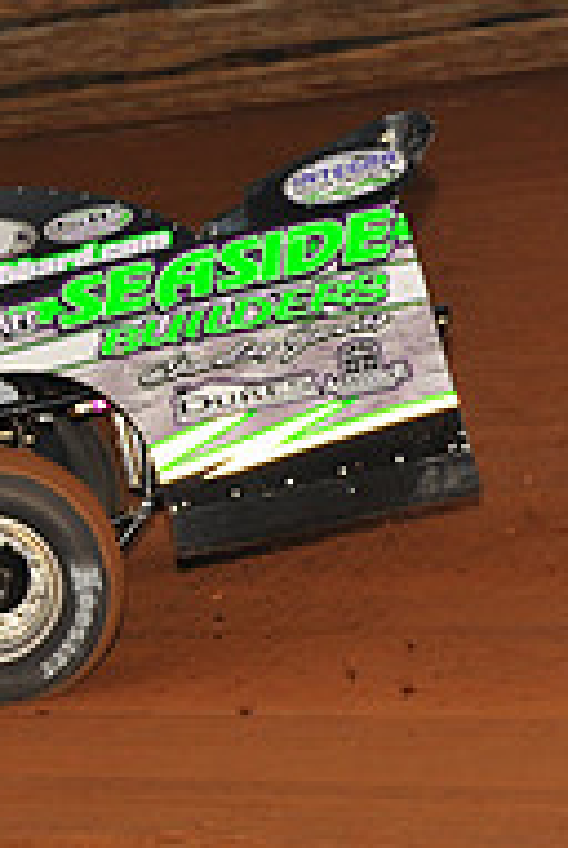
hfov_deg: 6.4
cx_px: -399
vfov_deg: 9.7
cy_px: 395
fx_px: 4999
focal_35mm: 212
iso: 800
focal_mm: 70
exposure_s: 1/320
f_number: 7.1
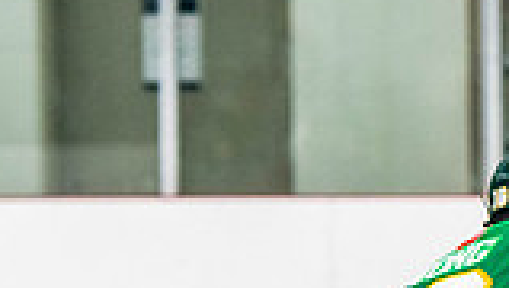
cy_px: 453
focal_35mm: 515
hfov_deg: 4.2
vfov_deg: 2.4
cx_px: 513
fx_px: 6961
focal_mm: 105
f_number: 2.8
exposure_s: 1/640
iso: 1600
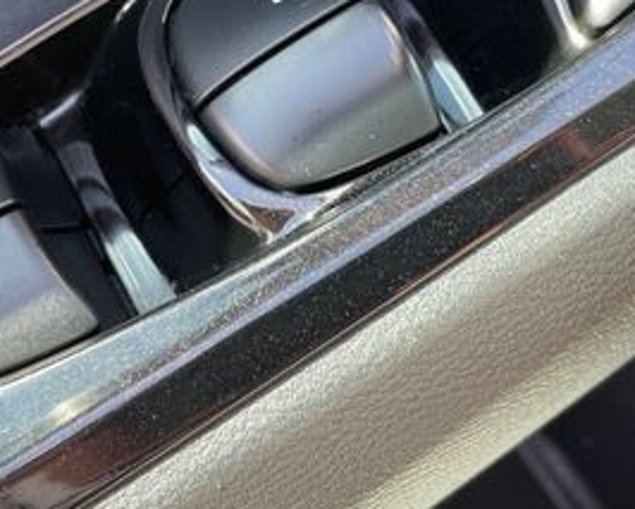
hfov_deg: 30.9
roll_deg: +1.0
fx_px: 1147
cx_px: 346
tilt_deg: -39.2
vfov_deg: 24.1
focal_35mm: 61
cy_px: 26
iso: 32
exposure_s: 1/183
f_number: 1.6
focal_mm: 4.2
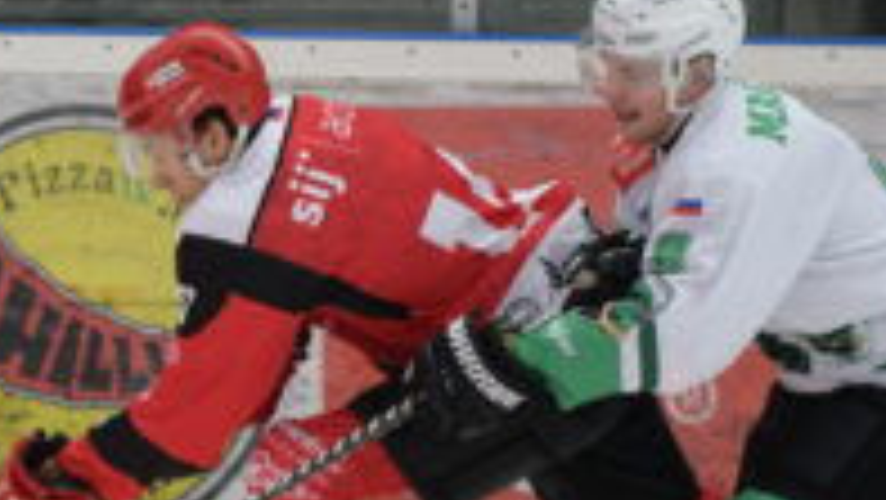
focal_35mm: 796
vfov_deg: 1.5
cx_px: 180
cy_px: 342
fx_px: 18708
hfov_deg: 2.7
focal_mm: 200
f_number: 2.8
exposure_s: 1/1000
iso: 1250
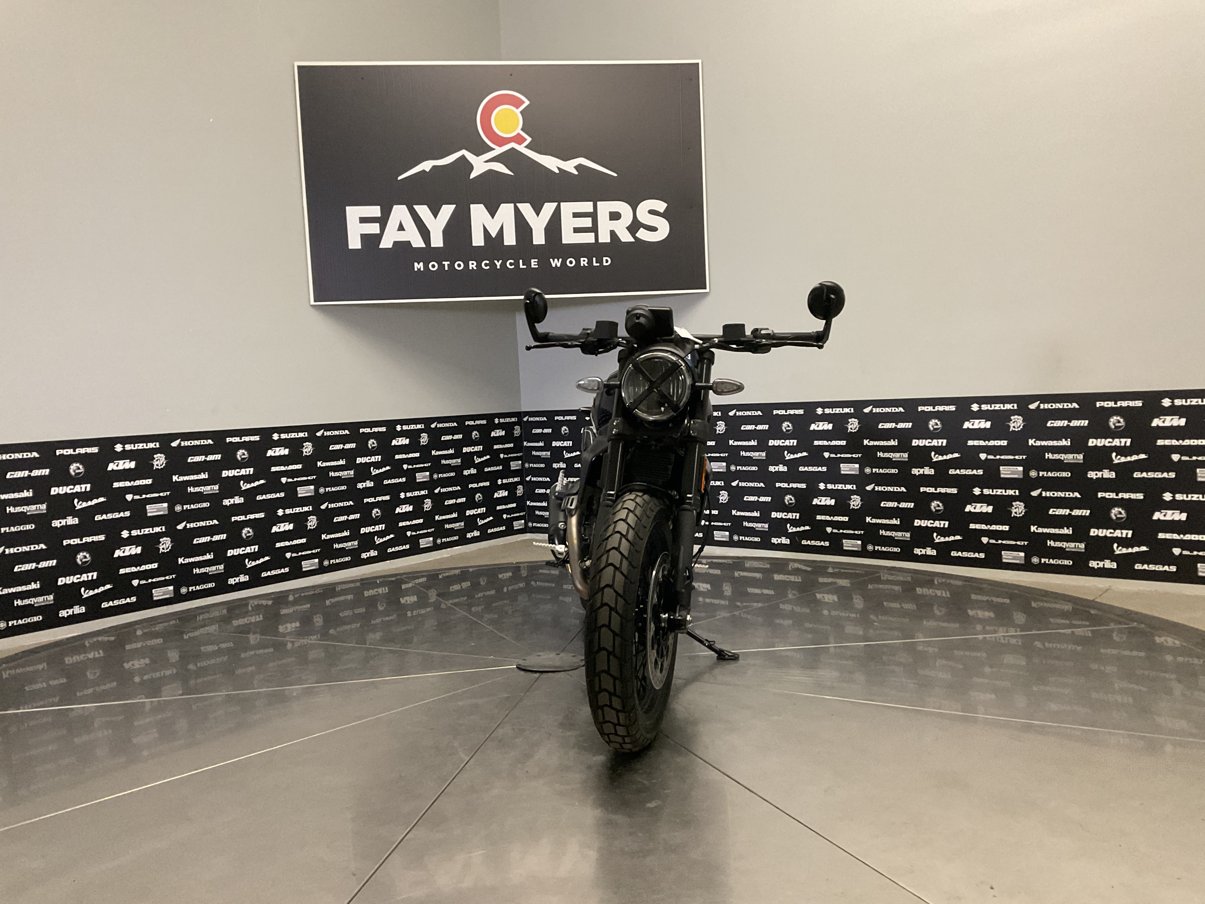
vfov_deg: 48.2
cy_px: 452
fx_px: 1010
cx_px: 602
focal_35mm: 29
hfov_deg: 61.7
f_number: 1.8
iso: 200
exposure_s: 1/60
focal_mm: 3
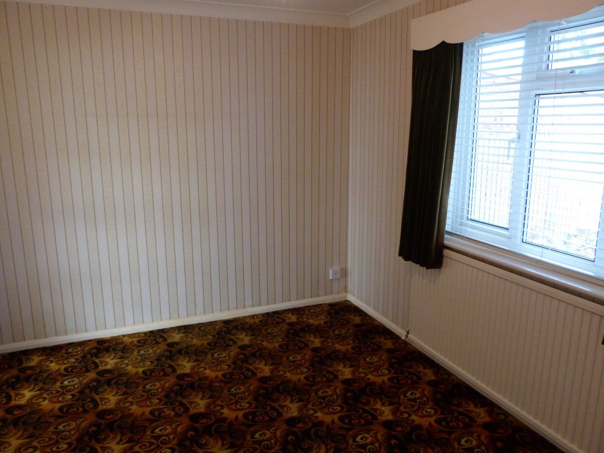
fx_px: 454
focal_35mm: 26
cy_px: 226
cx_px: 301
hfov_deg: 67.3
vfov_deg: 53.0
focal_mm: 4.5
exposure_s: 1/60
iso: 400
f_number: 2.8
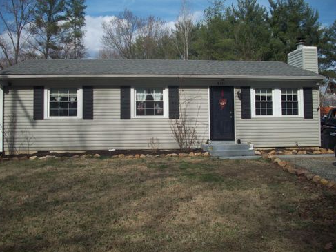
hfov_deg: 49.0
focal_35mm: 38
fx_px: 369
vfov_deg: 37.7
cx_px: 164
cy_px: 129
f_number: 5.6
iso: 80
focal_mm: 6.2
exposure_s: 1/490
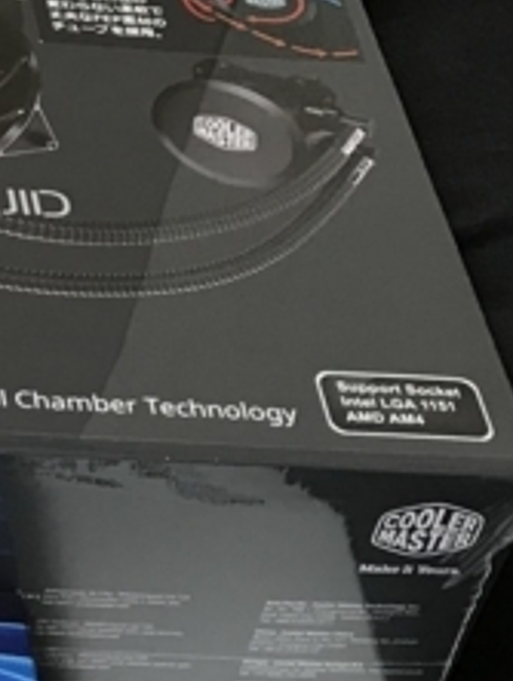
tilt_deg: -37.3
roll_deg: -1.5
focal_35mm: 129
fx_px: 2544
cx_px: -633
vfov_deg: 15.1
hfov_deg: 10.3
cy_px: 37
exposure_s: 1/16
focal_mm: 3.99
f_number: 1.8
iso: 50
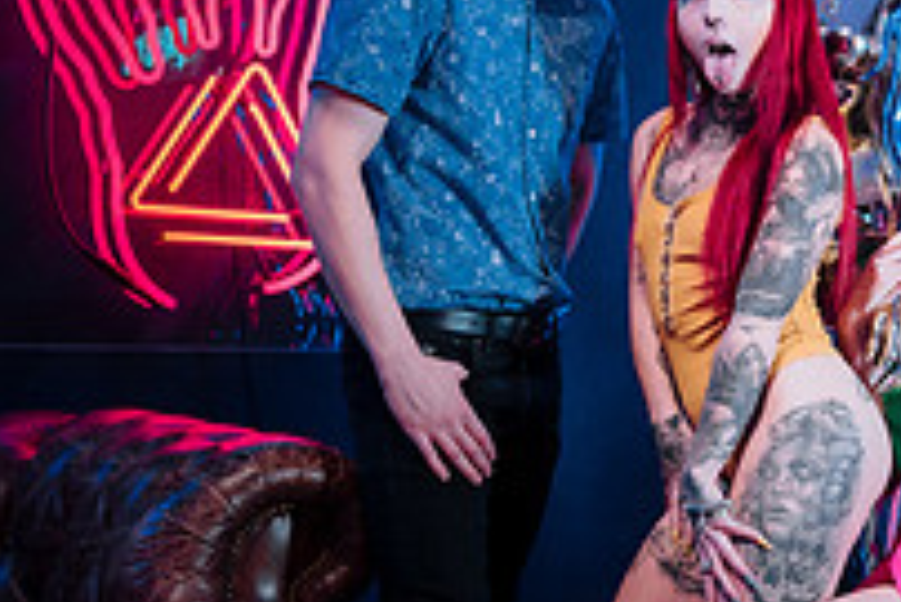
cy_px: 359
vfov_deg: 15.9
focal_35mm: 86
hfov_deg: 22.4
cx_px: 963
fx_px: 2154
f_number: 4
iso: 400
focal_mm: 30
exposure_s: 1/60
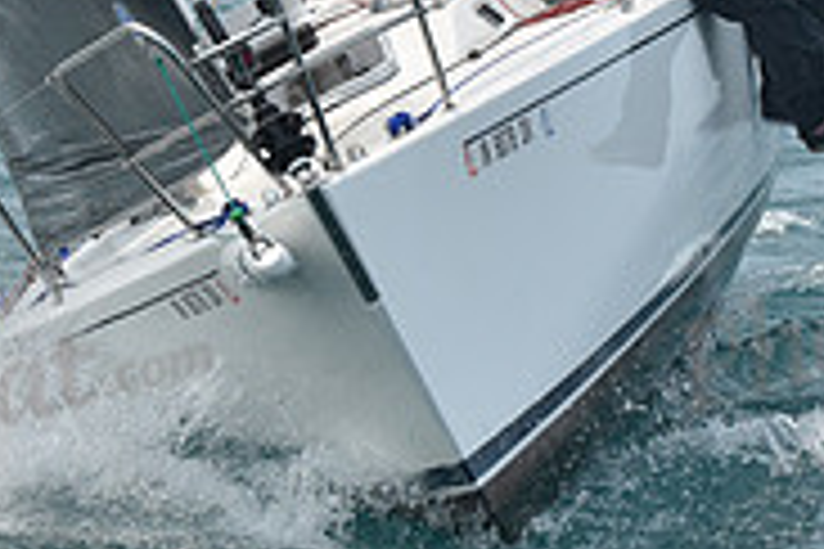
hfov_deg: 7.6
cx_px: 450
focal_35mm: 272
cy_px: 124
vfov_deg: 5.0
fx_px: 6225
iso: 250
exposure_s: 1/800
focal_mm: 86
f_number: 10
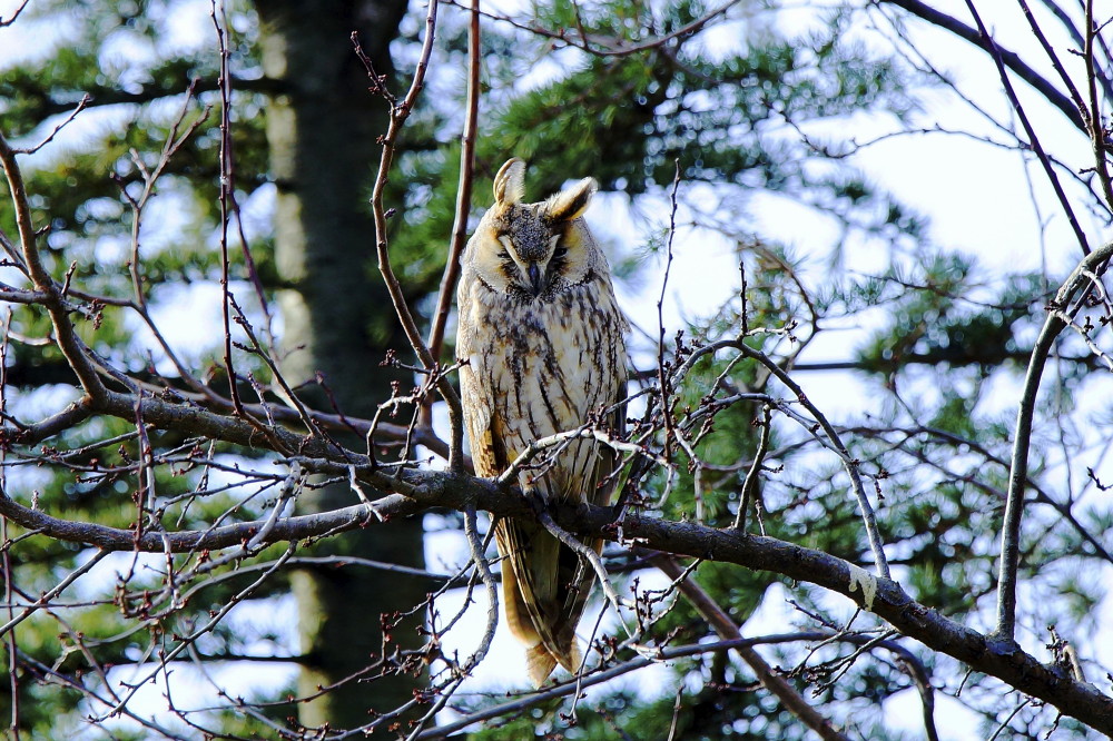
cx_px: 556
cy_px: 370
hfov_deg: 4.1
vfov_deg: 2.7
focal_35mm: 500
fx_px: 15452
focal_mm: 500
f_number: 7.1
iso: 400
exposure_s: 1/250
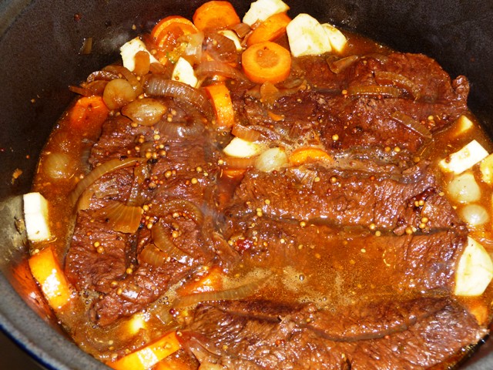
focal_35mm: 45
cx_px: 246
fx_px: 641
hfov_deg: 42.1
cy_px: 185
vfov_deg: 32.2
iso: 100
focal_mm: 7.6
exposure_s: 1/30
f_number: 4.1
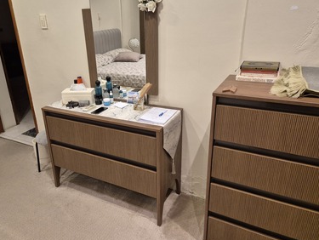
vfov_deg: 49.8
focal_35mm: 28
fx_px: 258
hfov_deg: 63.0
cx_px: 133
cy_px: 118
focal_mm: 5.4
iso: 640
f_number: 1.8
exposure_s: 1/120
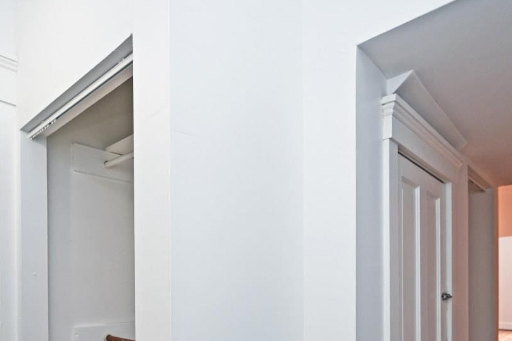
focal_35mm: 26
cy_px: 288
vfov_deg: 46.1
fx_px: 370
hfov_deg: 68.8
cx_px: 210
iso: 560
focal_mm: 14
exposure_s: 1/60
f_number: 4
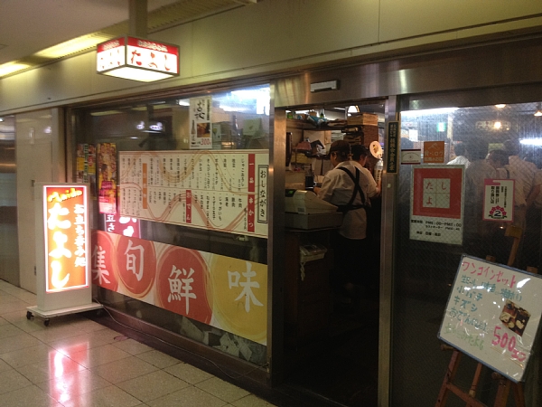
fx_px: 548
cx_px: 271
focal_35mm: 35
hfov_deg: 52.6
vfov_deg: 40.7
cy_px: 204
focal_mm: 4.28
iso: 125
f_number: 2.4
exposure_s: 1/20
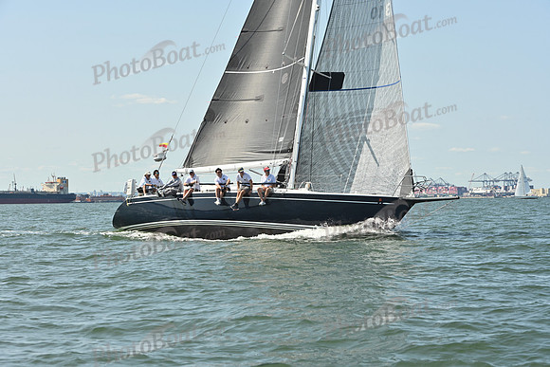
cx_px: 275
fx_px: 1452
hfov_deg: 21.5
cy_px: 184
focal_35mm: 95
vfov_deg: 14.4
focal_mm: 95
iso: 320
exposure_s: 1/1250
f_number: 8
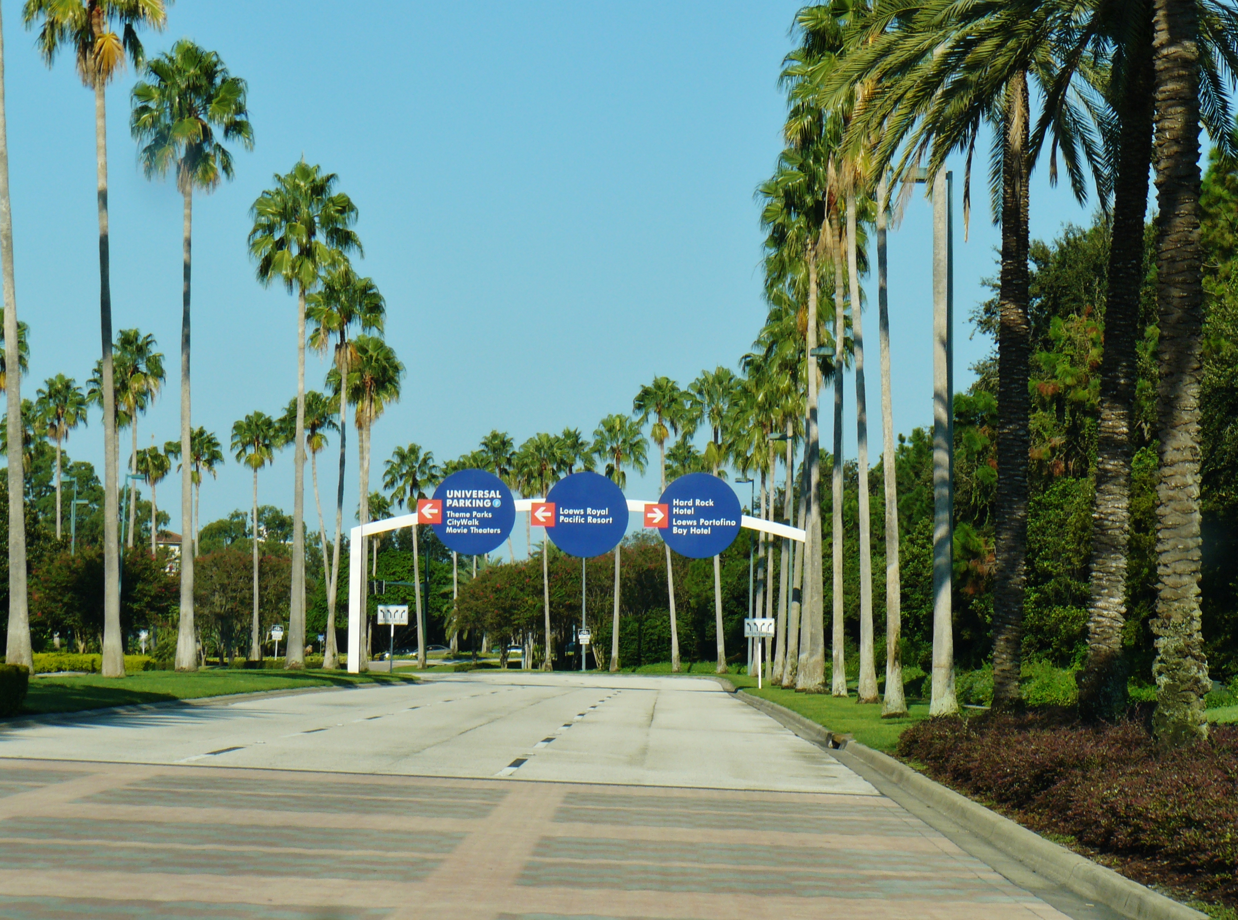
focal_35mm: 106
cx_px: 619
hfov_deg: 18.6
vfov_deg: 13.9
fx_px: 3779
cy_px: 460
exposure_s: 1/320
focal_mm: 17.7
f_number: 5.6
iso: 100
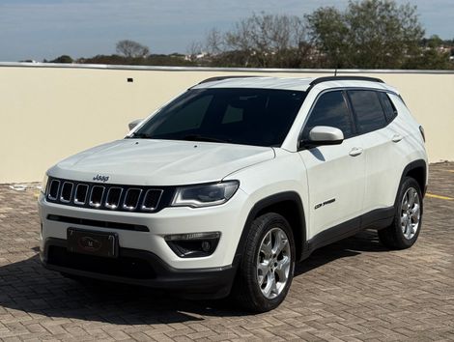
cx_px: 227
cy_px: 171
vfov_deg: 30.3
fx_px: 631
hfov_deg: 39.6
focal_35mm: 48
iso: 64
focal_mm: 6.76
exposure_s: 1/11364
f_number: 1.78
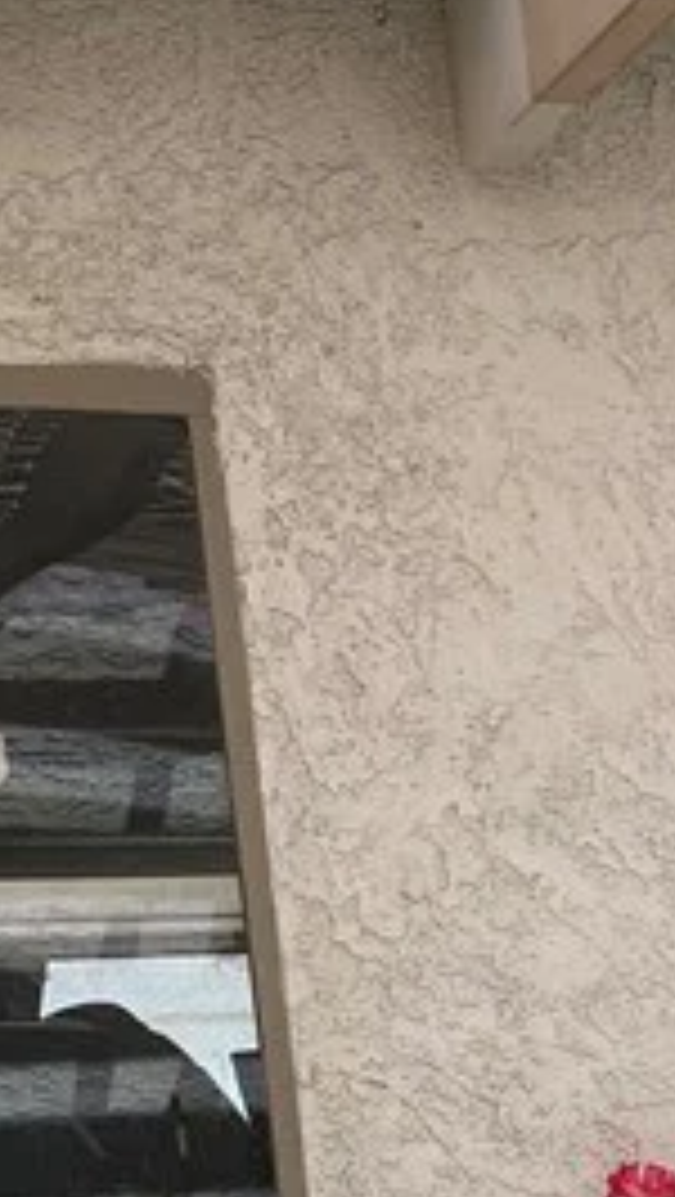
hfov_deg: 9.9
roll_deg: +1.0
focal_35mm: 109
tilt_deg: -9.7
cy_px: 1710
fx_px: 3462
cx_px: 1580
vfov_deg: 17.9
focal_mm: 5.1
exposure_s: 1/1647
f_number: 1.6
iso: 50
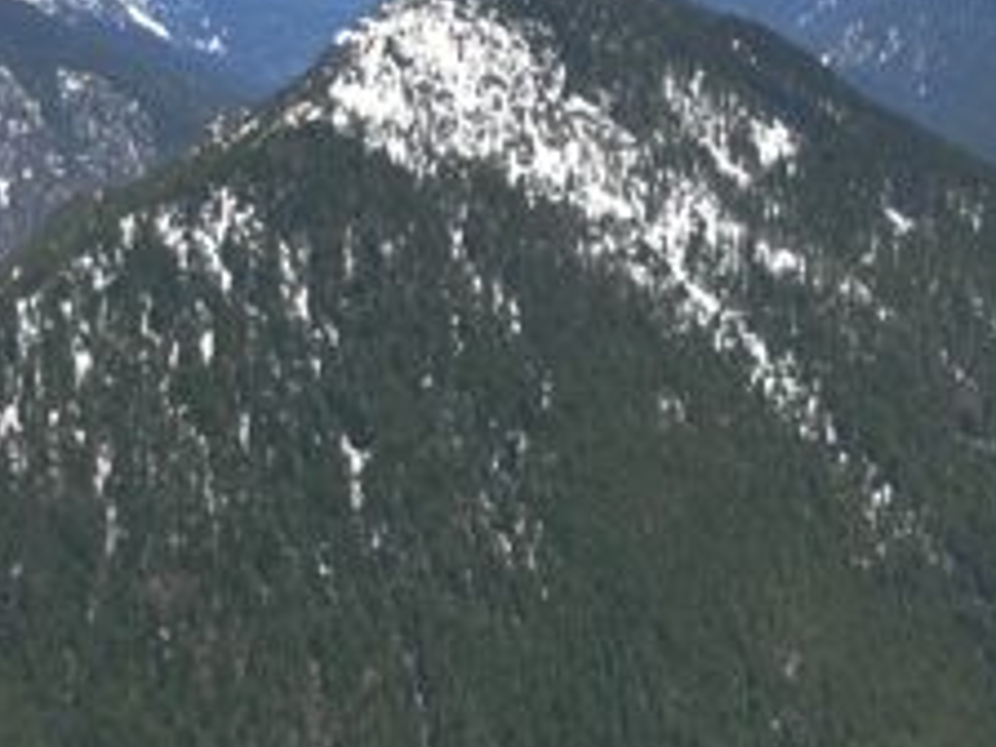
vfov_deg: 10.9
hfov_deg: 14.5
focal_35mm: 136
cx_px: 485
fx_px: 3913
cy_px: 454
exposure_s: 1/886
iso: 79
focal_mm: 12.5
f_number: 3.6
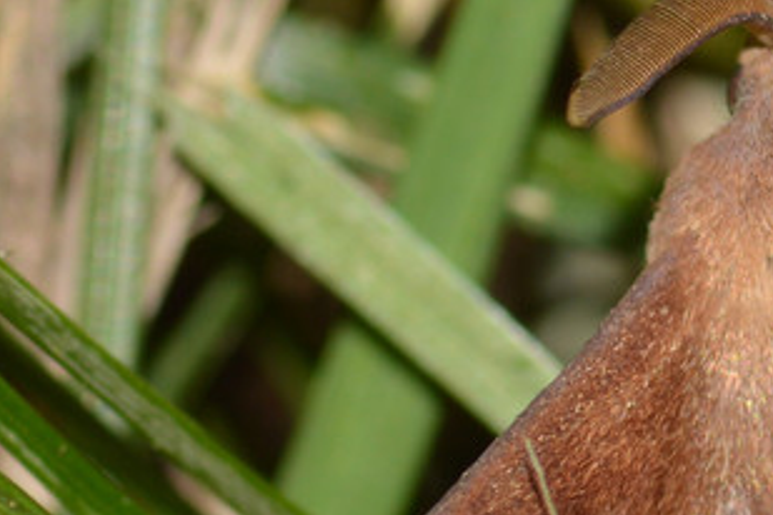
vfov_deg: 2.9
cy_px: 618
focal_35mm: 466
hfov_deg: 4.4
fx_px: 10005
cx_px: 971
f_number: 11
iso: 100
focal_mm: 100
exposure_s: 1/200
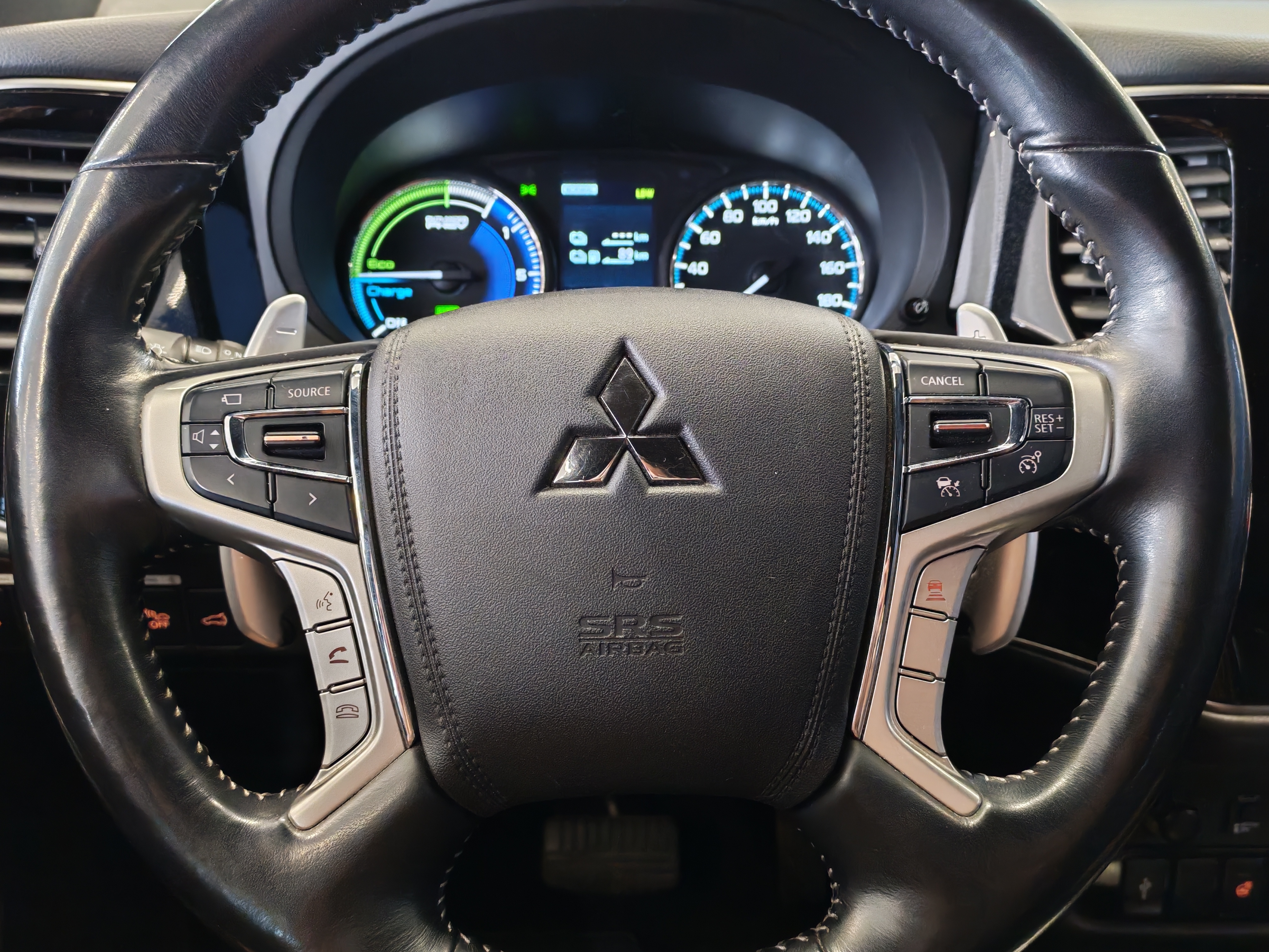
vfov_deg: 42.9
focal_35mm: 33
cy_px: 476
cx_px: 634
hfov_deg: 55.4
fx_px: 1210
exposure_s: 1/50
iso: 1600
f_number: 1.9
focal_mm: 6.12
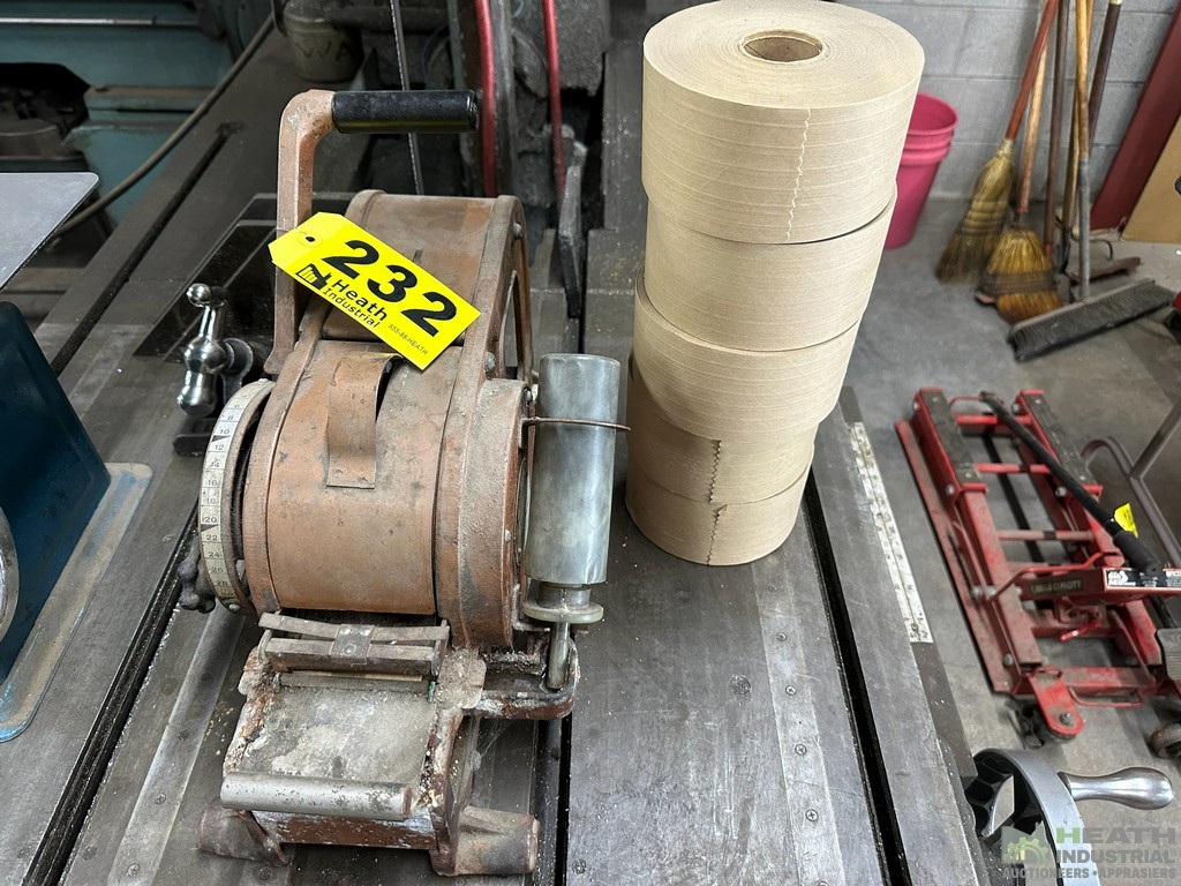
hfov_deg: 71.6
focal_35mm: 24
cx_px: 590
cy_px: 443
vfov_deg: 56.8
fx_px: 819
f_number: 1.78
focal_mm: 6.86
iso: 400
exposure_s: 1/60
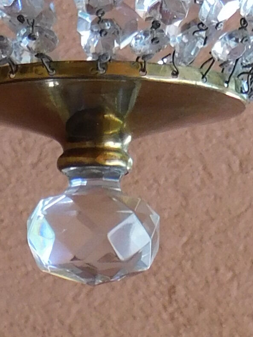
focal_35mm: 297
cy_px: -518
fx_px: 2895
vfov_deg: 6.3
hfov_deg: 5.0
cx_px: 150
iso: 125
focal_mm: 9
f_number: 3.8
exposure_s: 1/80
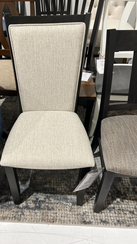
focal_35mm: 29
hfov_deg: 39.7
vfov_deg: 66.1
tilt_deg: -43.6
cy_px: 124
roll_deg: +3.0
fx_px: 187
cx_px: 47
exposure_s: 1/120
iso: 100
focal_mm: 5.7
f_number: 1.5
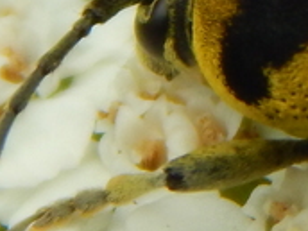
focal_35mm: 1029
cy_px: 97
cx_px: 506
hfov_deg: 1.9
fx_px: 9156
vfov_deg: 1.4
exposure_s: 1/400
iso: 125
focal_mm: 37.1
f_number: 5.4
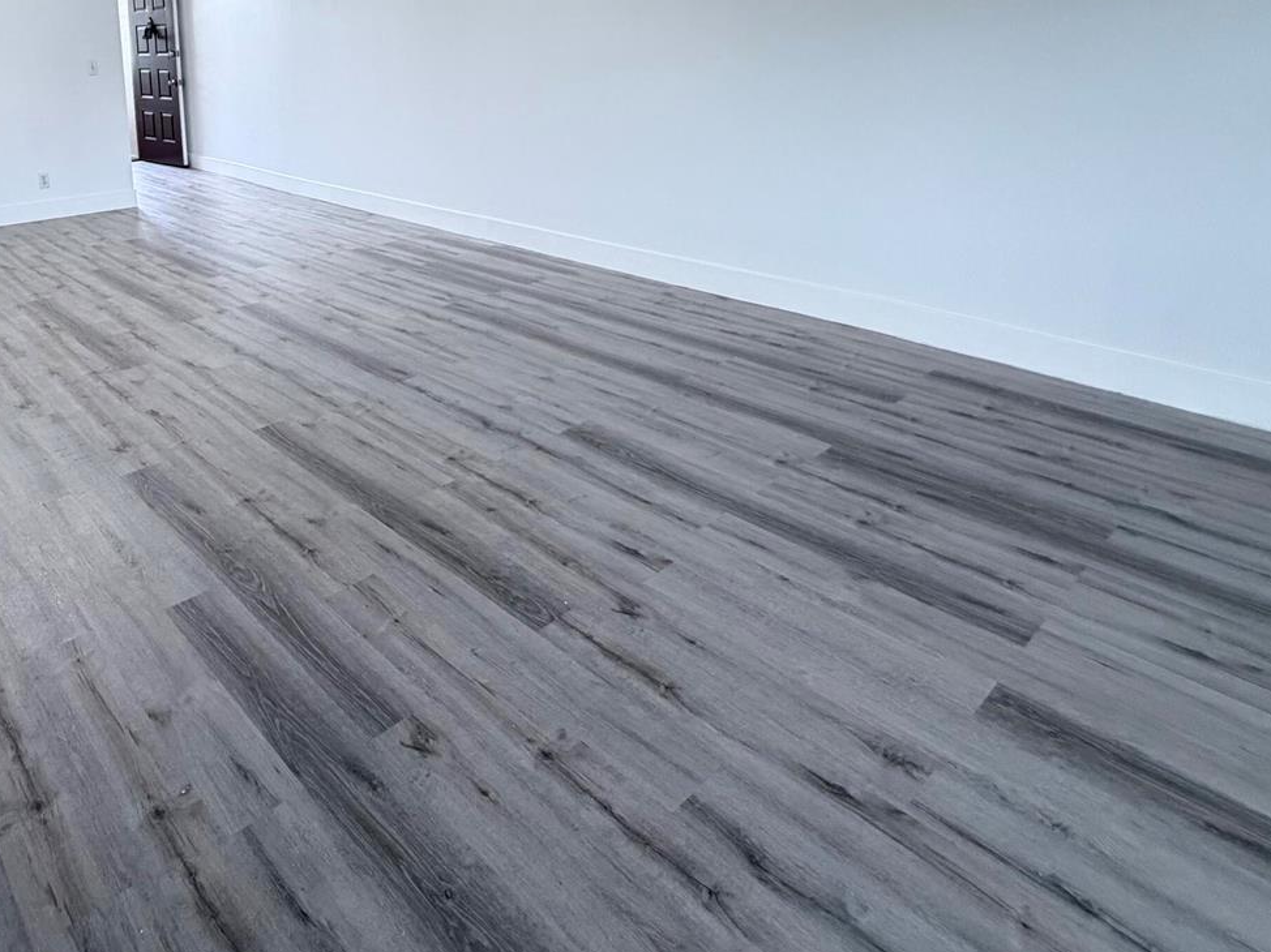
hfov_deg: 70.3
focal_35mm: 23
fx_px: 844
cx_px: 361
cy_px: 230
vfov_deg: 55.8
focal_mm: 2.22
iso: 320
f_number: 2.2
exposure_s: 1/120
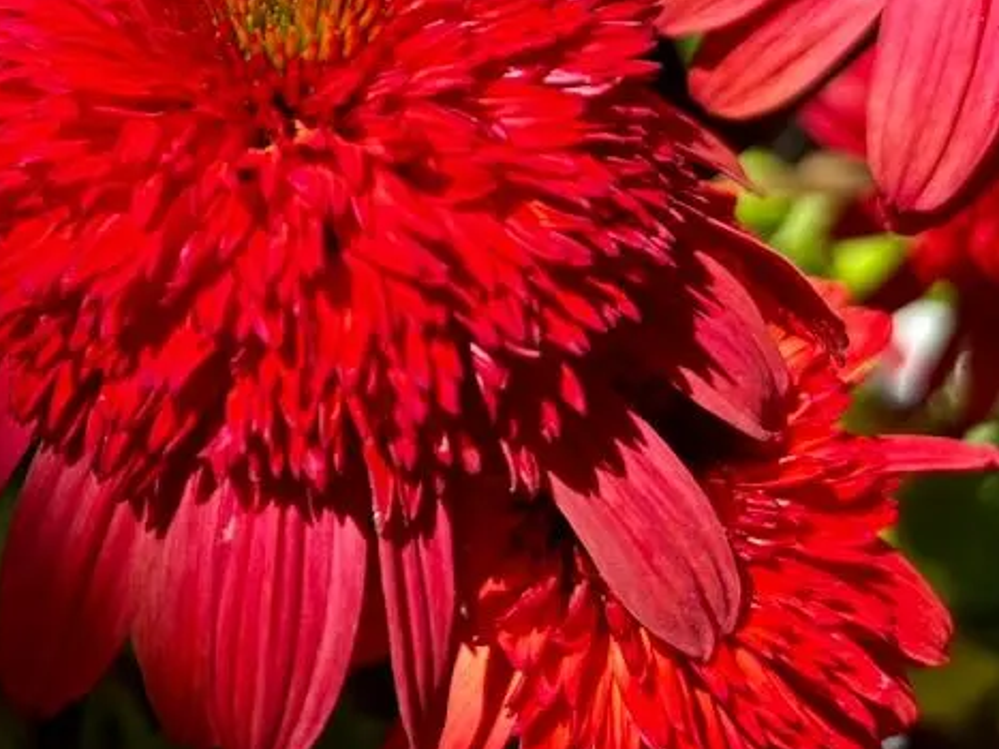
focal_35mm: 57
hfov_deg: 32.2
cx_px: 111
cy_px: -43
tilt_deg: -45.3
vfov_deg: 24.2
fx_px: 1645
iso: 50
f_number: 1.6
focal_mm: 5.96
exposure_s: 1/818
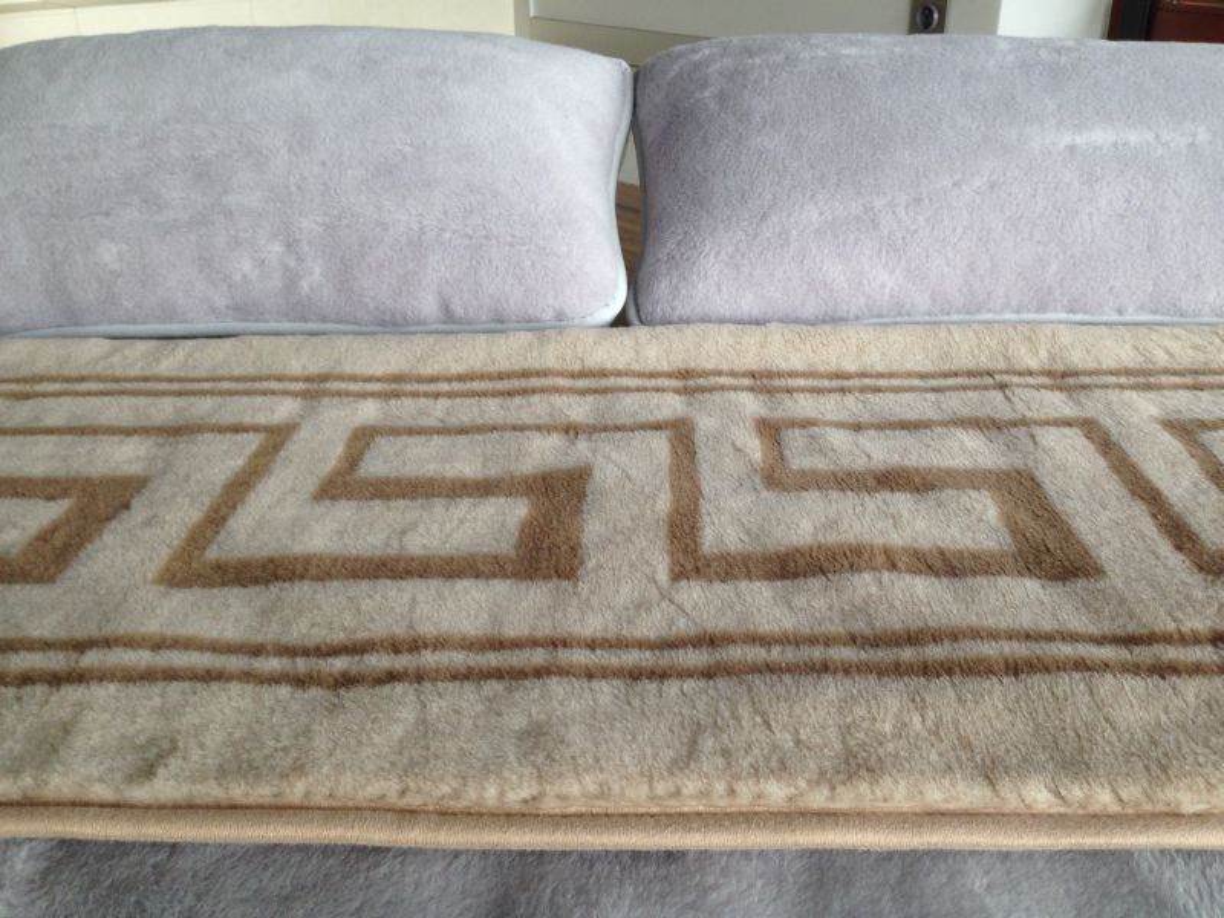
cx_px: 612
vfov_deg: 42.9
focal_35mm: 33
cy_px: 459
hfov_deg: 55.4
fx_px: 1167
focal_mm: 4.12
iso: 64
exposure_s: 1/120
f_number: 2.4
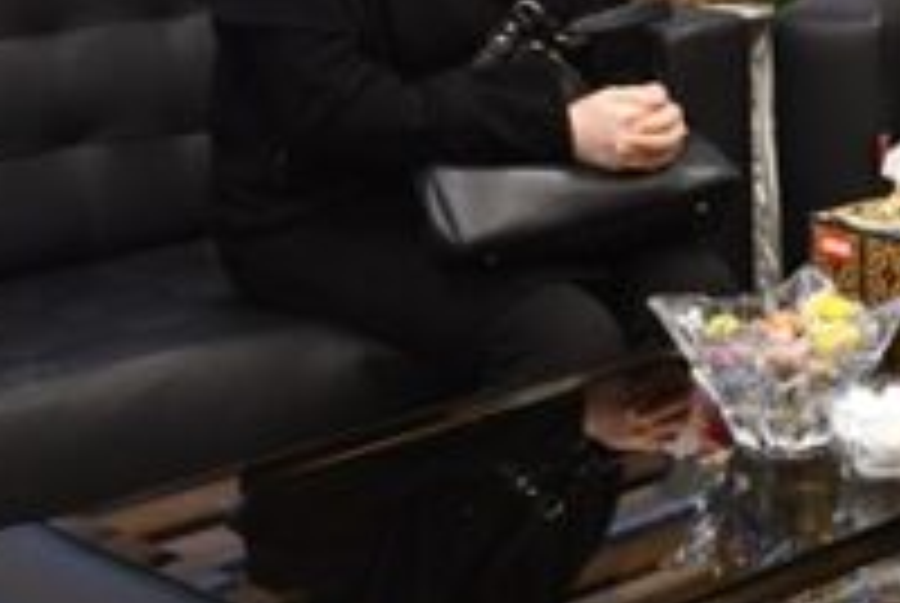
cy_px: -76
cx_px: 1271
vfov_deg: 13.3
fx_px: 2529
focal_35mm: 101
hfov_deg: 18.3
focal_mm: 20
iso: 1100
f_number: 3.5
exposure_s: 1/125
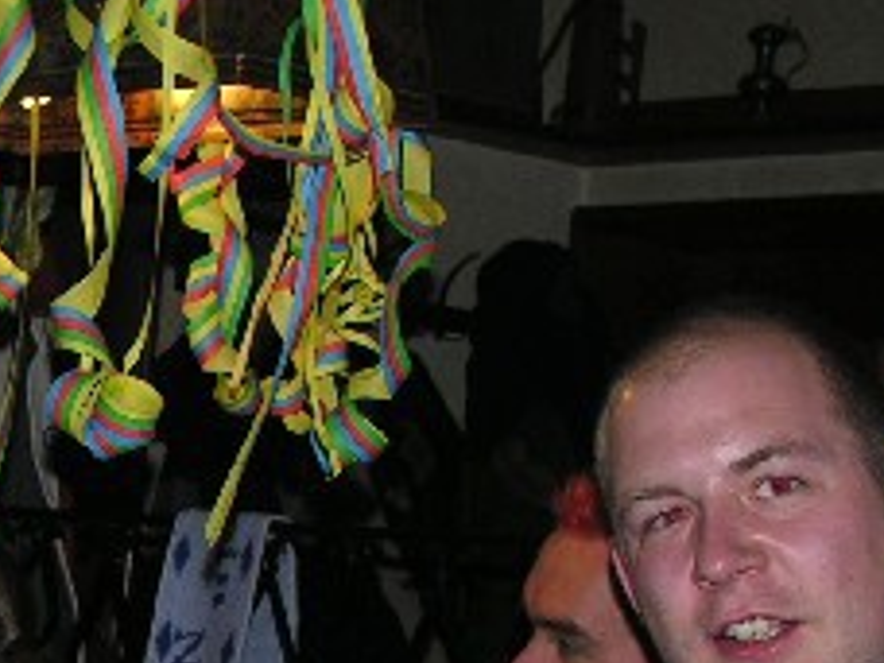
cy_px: 787
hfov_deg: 15.3
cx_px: -233
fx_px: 3141
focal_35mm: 123
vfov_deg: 11.8
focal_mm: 8.9
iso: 50
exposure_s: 1/60.1
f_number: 2.8
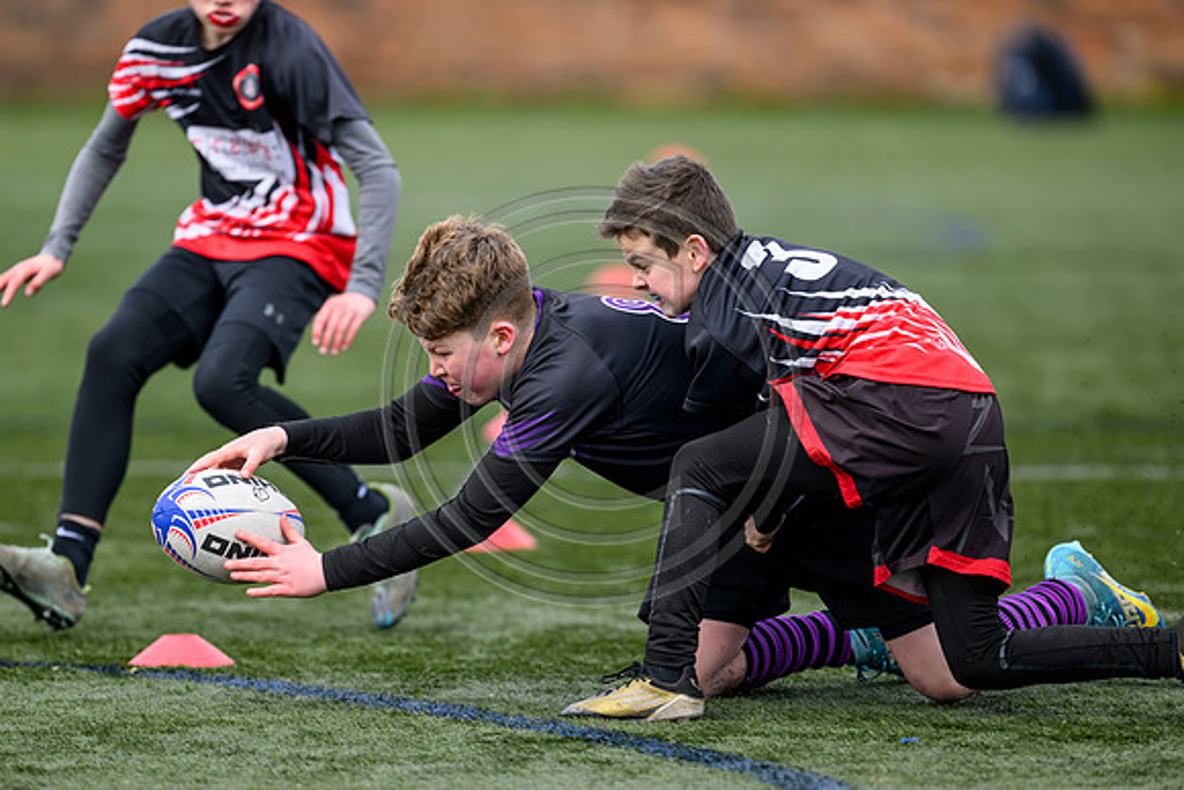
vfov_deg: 3.4
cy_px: 395
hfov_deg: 5.2
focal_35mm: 400
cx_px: 592
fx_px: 13158
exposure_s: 1/1600
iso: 500
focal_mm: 400
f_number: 3.5
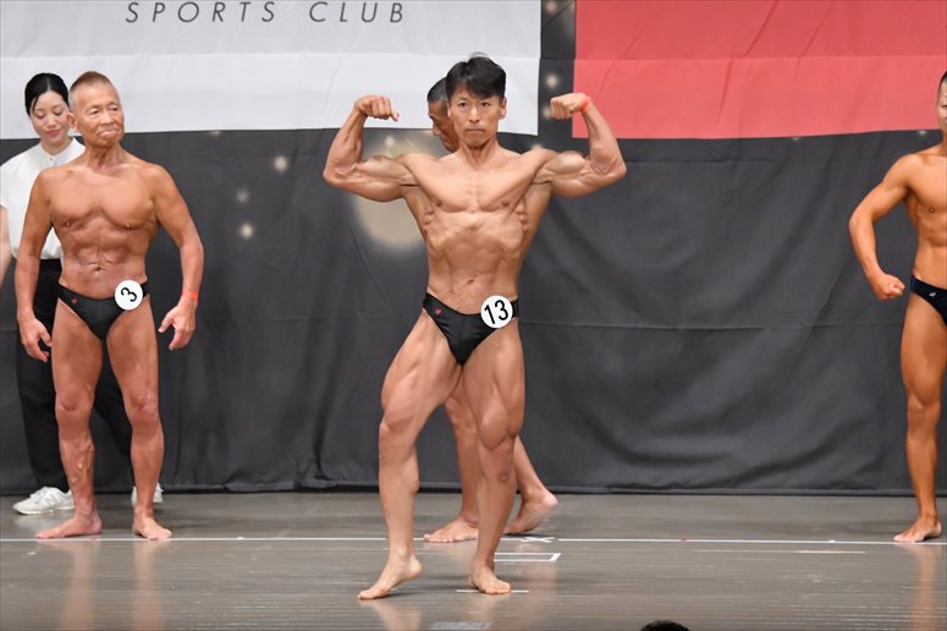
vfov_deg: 6.8
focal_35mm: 202
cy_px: 316
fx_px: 5311
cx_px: 474
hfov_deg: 10.2
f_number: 5.6
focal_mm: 135
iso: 6400
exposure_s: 1/400
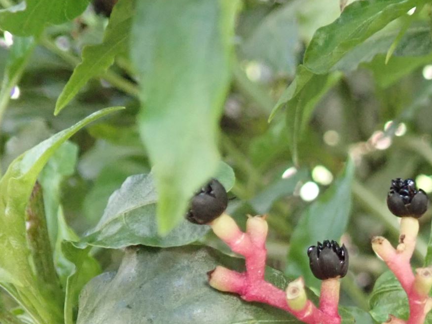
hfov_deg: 26.1
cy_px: 367
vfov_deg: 20.2
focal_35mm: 69
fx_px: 861
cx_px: 472
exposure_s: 1/80
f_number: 2.3
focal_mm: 5.5
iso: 800
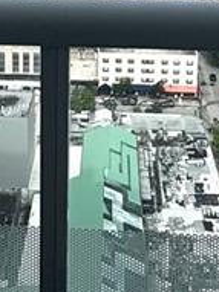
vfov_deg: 19.9
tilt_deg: -7.7
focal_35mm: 88
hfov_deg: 16.7
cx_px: 49
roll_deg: -0.4
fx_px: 743
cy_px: -115
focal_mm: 2.22
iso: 40
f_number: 2.2
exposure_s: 1/3906
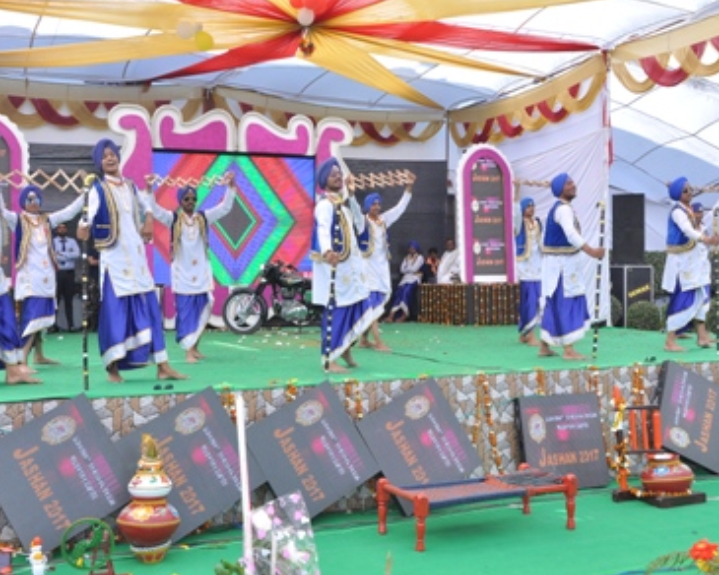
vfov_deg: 39.2
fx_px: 809
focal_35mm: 38
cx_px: 339
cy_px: 286
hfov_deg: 47.9
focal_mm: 22
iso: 200
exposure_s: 1/100
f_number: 10
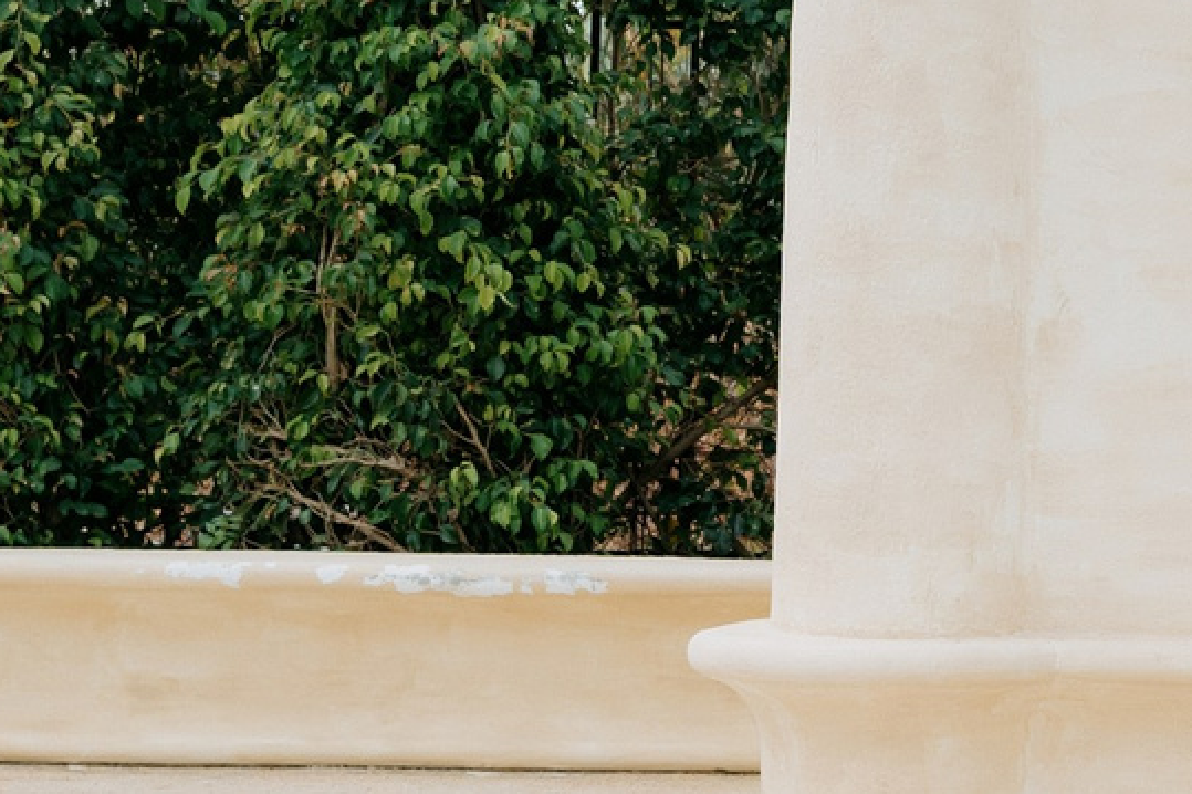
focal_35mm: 114
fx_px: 3773
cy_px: -87
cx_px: 1455
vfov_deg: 11.8
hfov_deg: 17.1
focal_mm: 24
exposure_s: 1/640
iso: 200
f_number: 4.5
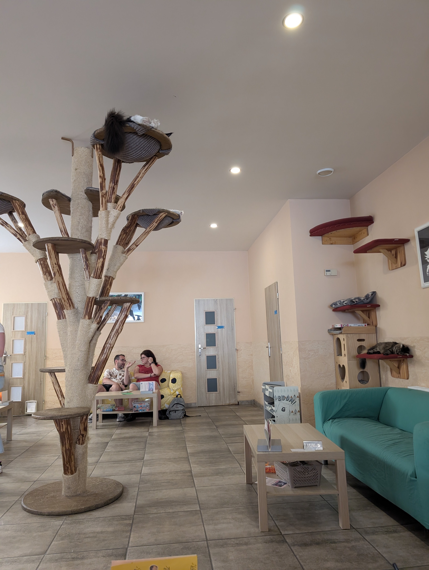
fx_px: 396
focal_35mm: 24
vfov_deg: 71.5
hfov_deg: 56.9
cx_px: 214
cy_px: 285
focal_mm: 6.9
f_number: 1.68
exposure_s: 1/88.7
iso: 678
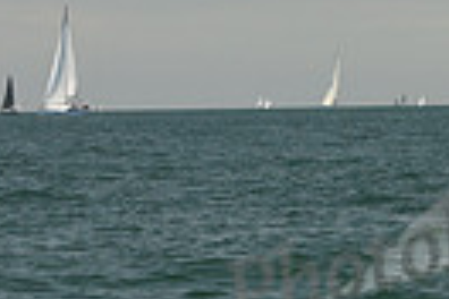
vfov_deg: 4.5
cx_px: 884
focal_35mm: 308
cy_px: 15
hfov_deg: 6.5
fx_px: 3841
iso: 250
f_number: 5
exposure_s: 1/800
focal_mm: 70
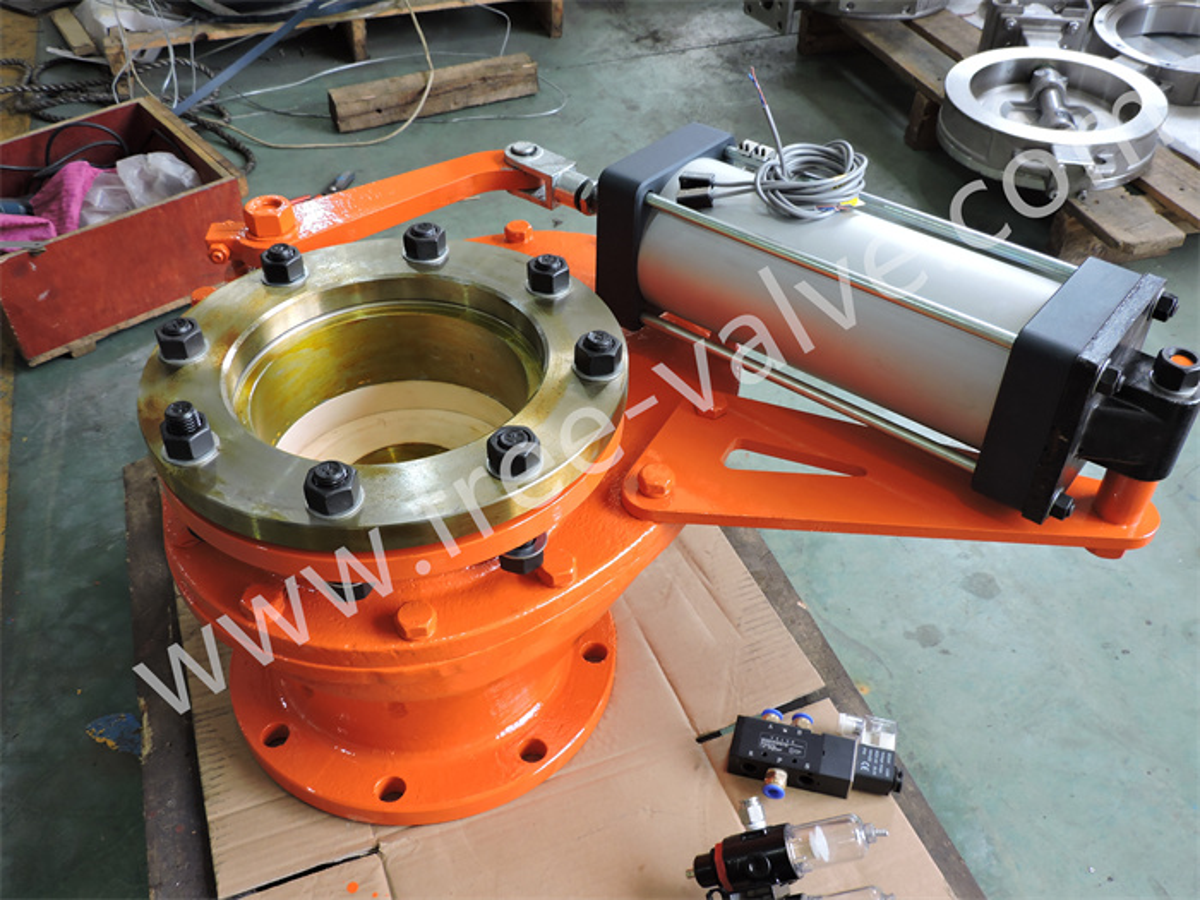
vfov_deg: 42.9
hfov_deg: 55.4
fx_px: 1144
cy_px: 450
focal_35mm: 33
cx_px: 600
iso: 160
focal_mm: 5.9
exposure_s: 1/50
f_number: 3.2
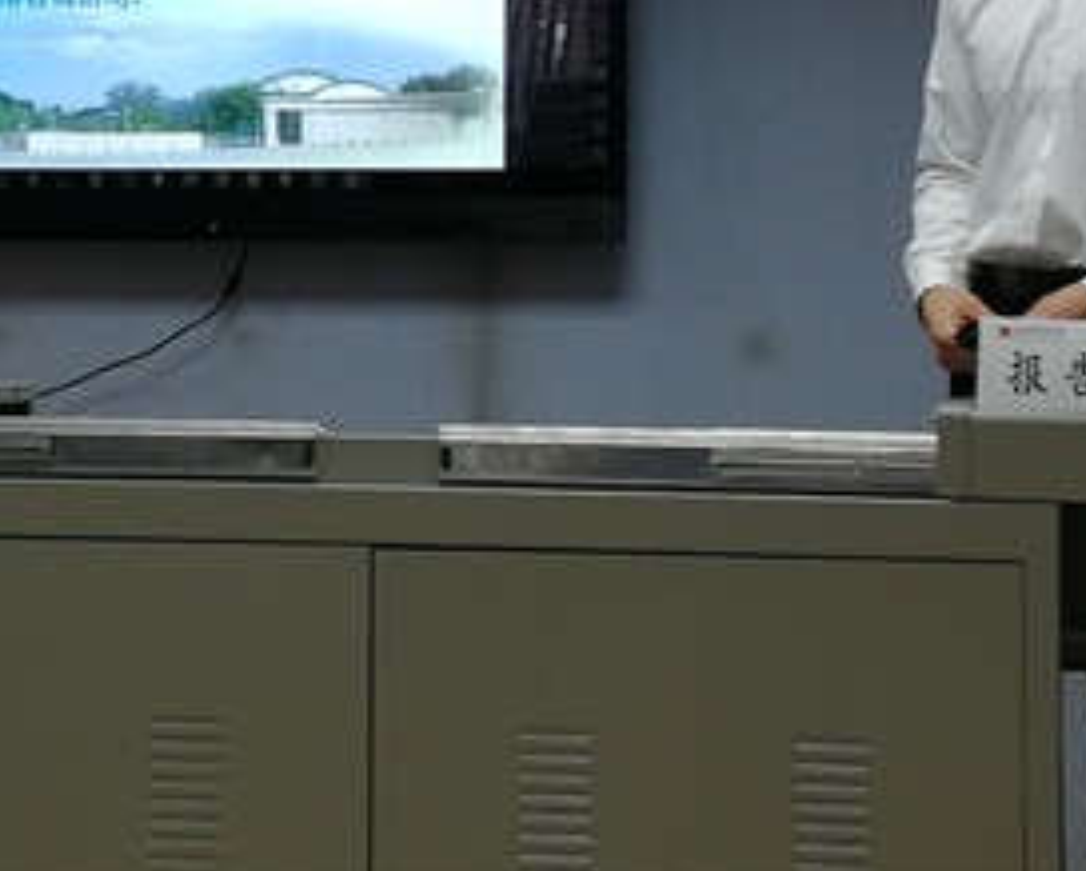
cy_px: 138
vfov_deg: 11.7
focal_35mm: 131
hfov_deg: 14.7
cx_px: 351
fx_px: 4214
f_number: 2.2
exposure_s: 1/50
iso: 200
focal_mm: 3.84
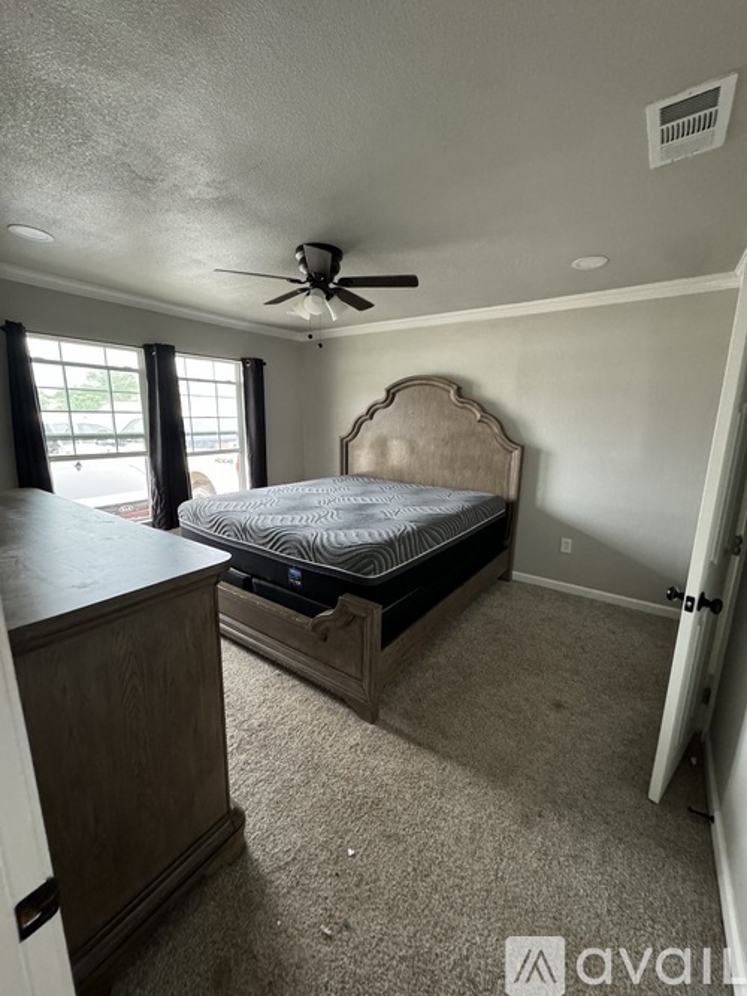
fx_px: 403
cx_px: 374
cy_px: 498
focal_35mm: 14
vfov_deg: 102.1
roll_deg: -0.5
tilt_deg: -11.0
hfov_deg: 85.7
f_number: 2.2
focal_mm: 2.22
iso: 1250
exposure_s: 1/60
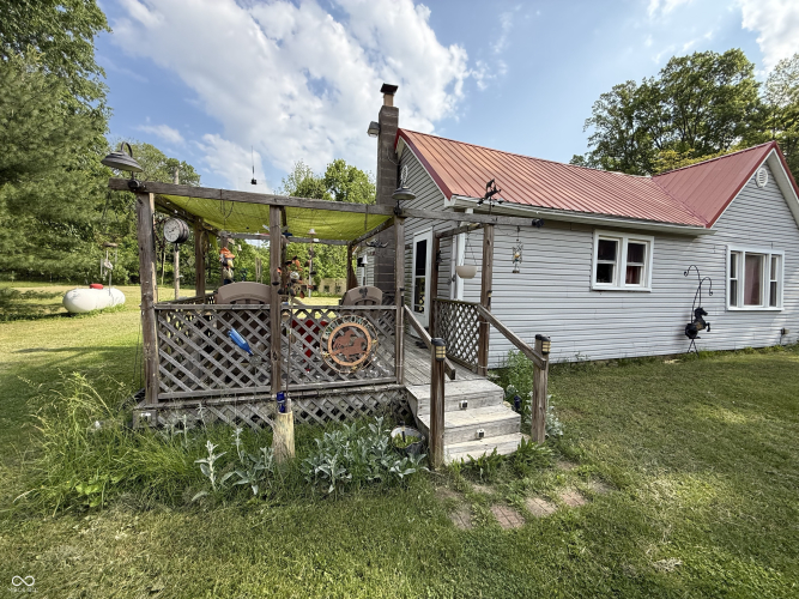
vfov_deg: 85.7
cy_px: 300
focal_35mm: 14
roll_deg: -2.2
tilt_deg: -4.3
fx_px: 323
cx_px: 400
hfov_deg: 102.1
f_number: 2.2
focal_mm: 2.22
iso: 64
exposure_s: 1/955
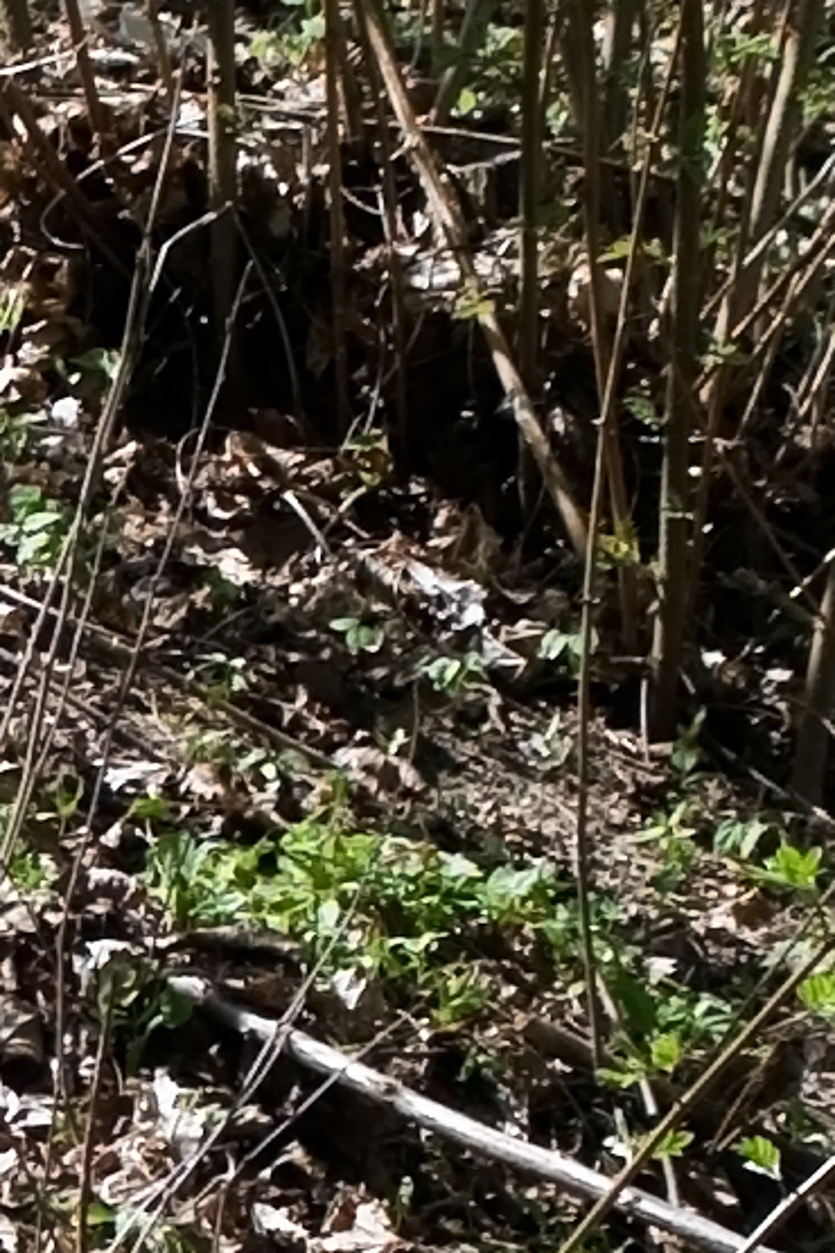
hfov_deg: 4.1
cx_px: -1083
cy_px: 826
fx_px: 11411
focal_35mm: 328
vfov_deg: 6.3
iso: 200
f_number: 5.6
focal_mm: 26
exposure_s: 1/180
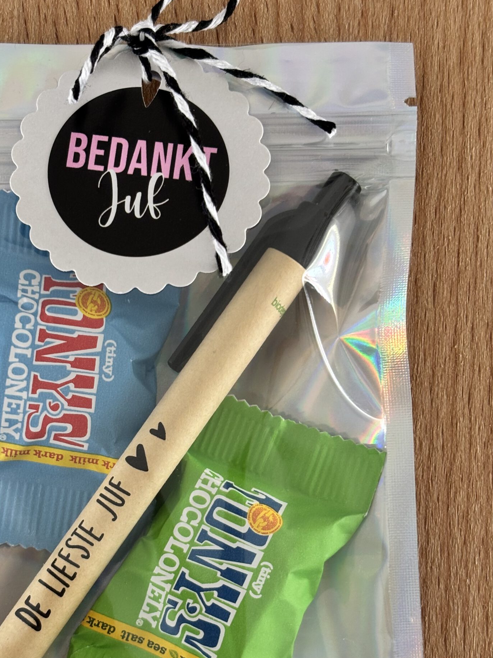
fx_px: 1386
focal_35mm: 73
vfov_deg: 26.6
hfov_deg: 20.1
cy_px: 414
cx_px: 166
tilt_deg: -86.8
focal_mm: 5.96
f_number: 1.6
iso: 125
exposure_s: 1/60
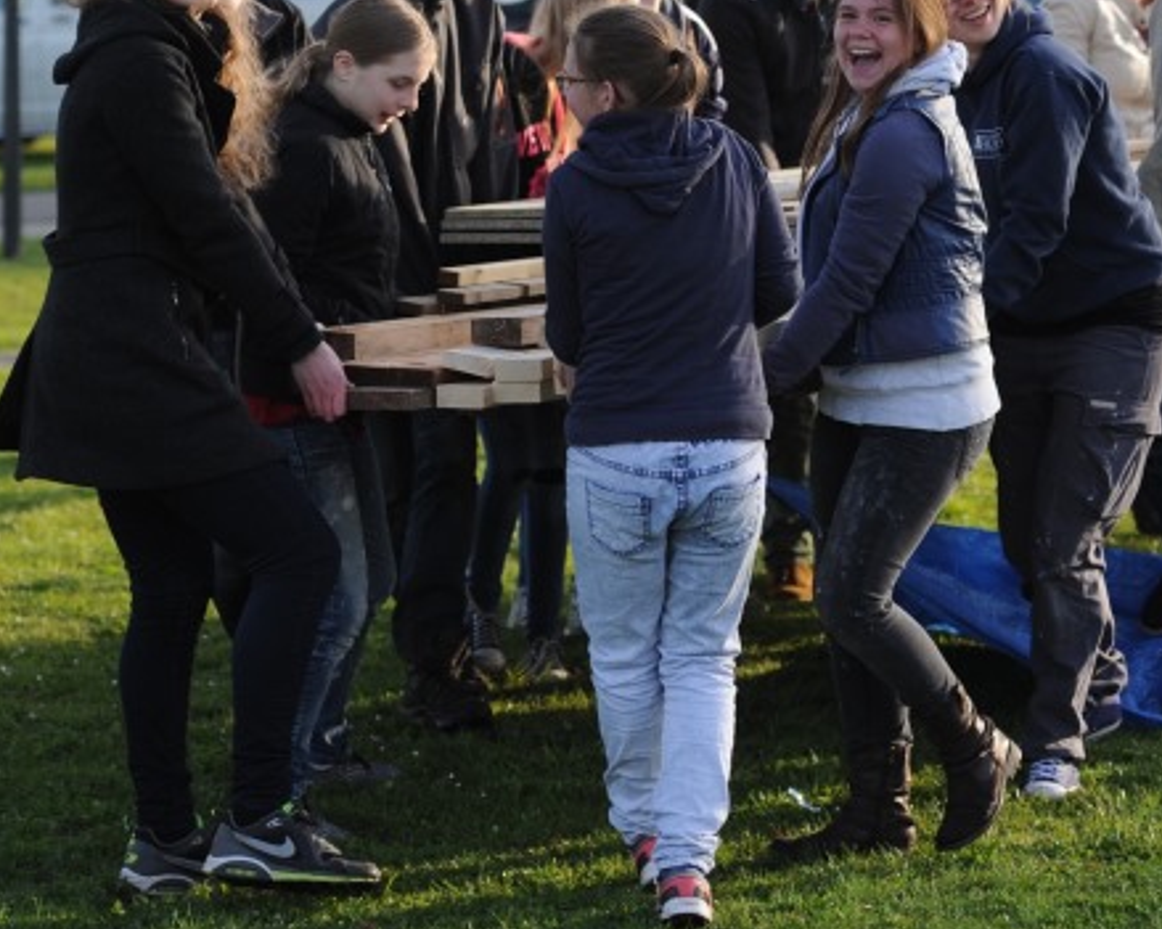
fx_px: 5261
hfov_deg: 12.6
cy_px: 120
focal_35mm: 153
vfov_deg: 10.1
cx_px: 588
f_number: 3.2
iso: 640
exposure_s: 1/2000
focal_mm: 70
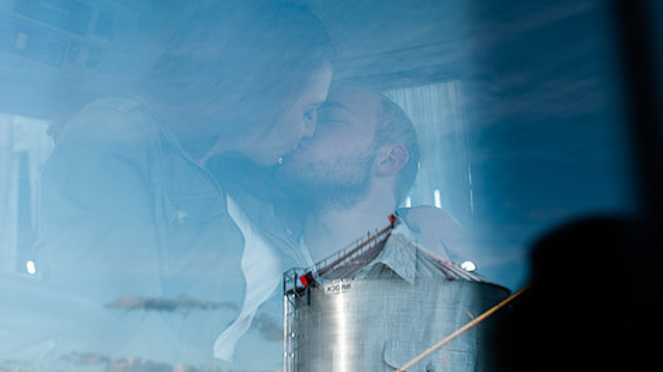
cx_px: 264
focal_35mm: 47
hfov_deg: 43.5
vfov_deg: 25.4
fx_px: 826
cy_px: 162
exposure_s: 1/640
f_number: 3.2
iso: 200
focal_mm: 35
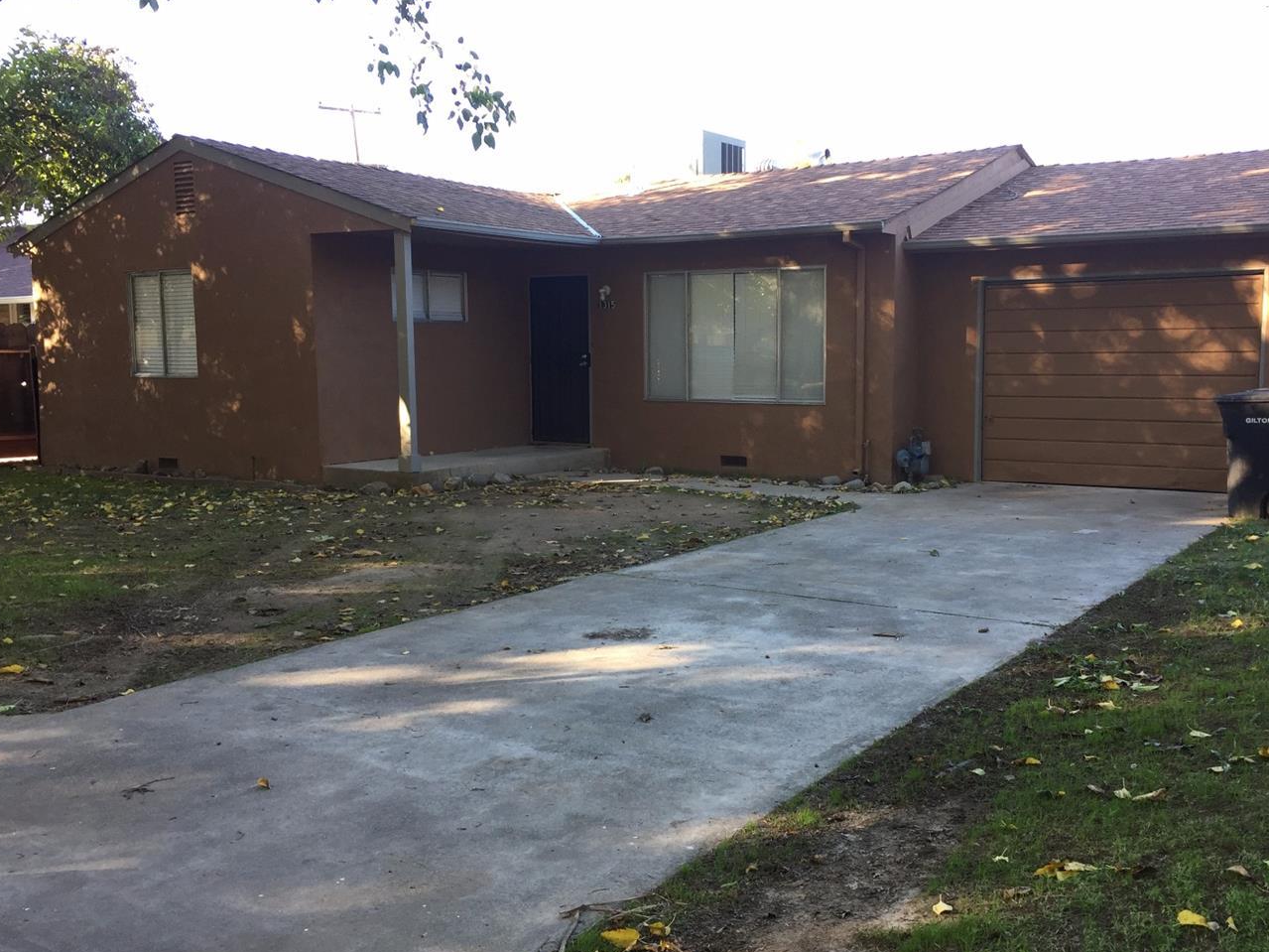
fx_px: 1246
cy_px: 507
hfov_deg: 53.8
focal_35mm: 34
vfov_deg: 41.8
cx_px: 712
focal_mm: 4.15
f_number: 2.2
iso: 50
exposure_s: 1/120
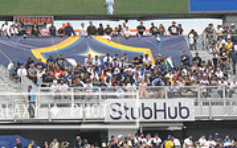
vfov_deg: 3.3
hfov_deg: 5.3
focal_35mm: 396
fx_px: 2559
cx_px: 45
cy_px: -89
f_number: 10
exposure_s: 1/400
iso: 320
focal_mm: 120
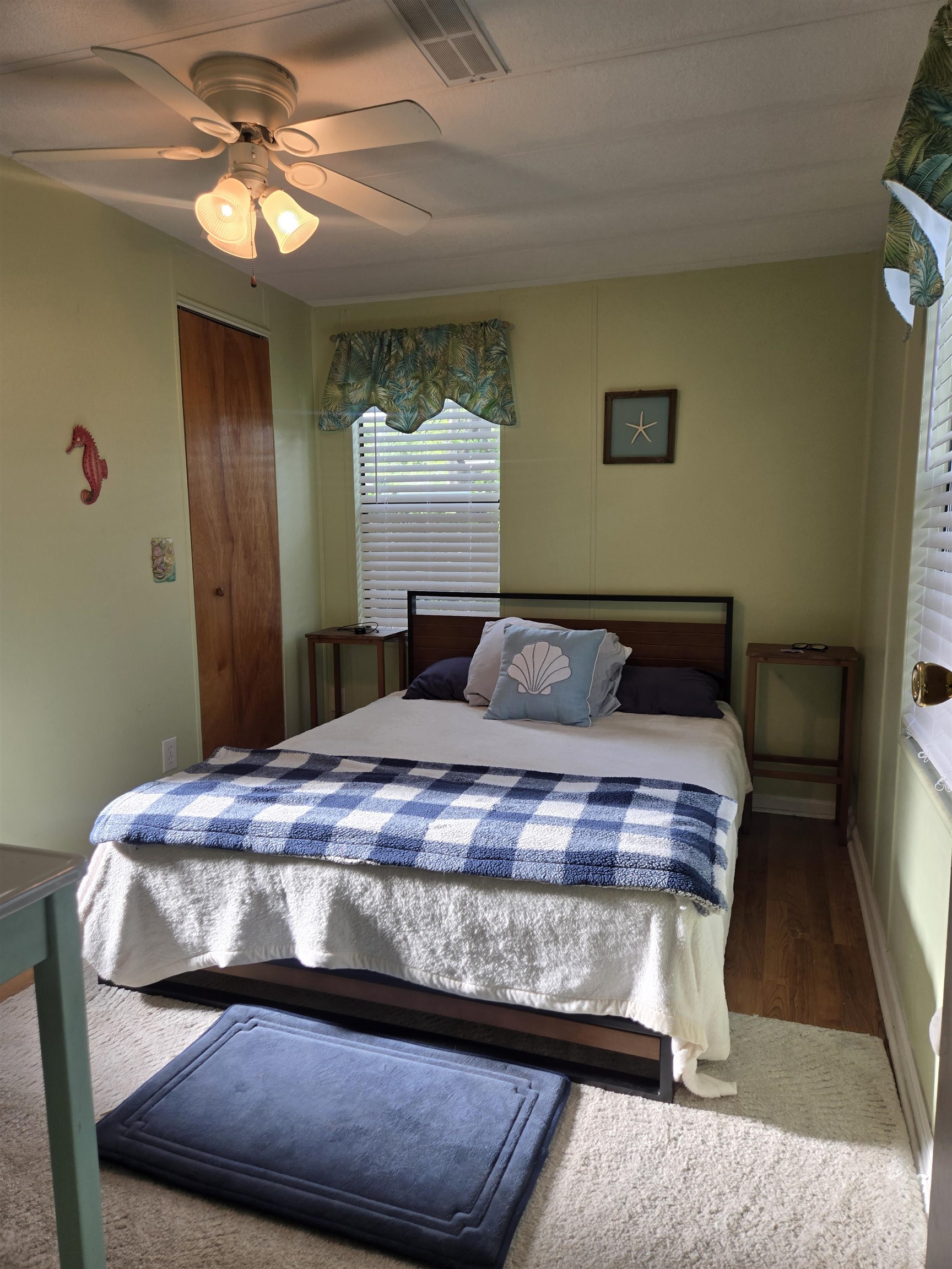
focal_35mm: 23
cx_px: 476
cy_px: 634
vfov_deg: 73.9
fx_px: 843
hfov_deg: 58.9
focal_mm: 5.4
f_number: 1.8
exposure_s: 1/120
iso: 50
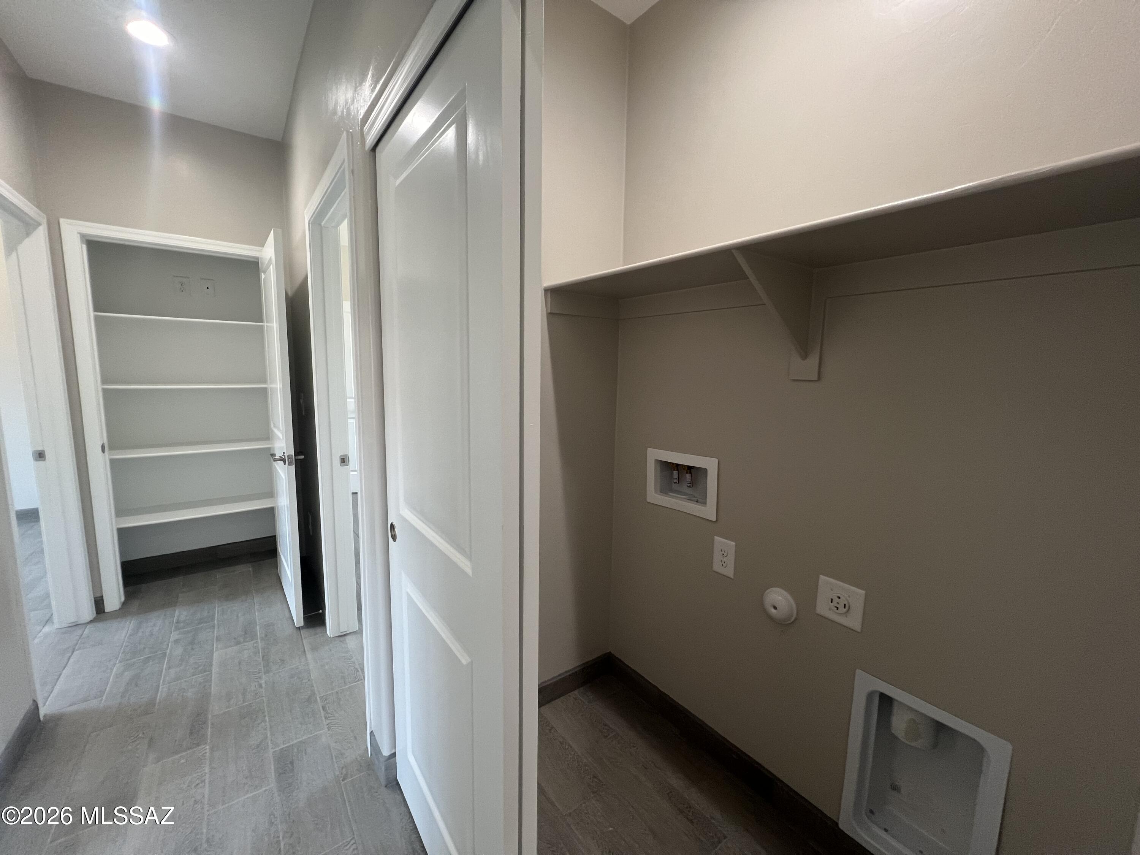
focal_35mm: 13
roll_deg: -0.8
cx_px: 570
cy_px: 428
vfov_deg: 89.9
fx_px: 428
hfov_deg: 106.2
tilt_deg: -7.5
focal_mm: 1.57
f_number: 1.8
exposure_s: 1/60
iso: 200
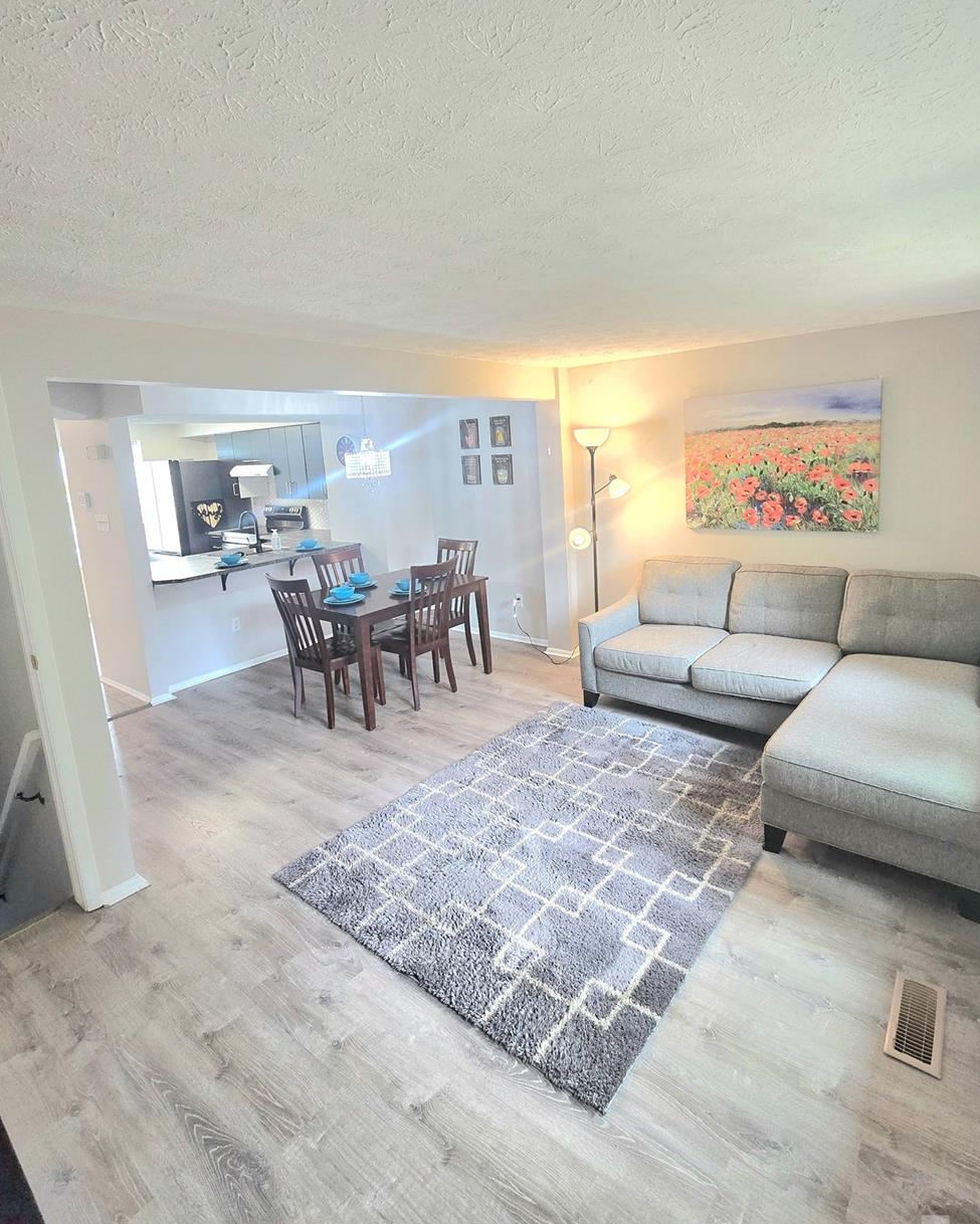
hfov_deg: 80.3
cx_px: 523
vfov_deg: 92.8
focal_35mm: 16
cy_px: 555
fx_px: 580
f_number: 2.2
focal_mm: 2.2
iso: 200
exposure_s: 1/60.2
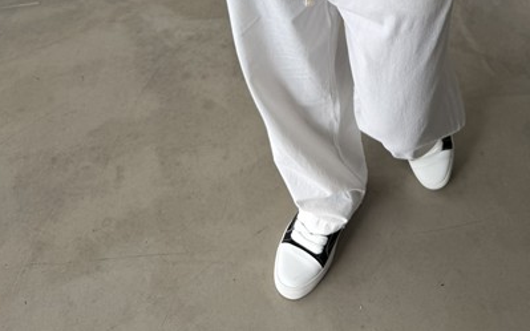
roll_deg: -0.8
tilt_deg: -29.2
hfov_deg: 39.3
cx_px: 333
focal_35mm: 51
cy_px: -174
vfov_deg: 21.1
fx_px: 736
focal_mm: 6.76
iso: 64
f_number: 1.78
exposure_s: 1/254
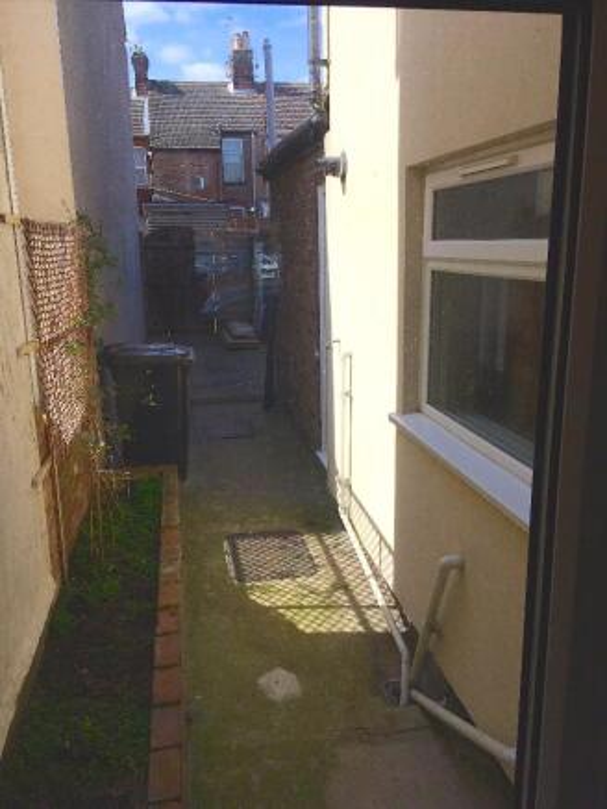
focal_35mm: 29
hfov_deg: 48.2
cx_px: 304
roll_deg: +2.0
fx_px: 678
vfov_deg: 61.6
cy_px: 404
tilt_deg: -15.1
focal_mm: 4.15
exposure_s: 1/1953
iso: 32
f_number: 2.2
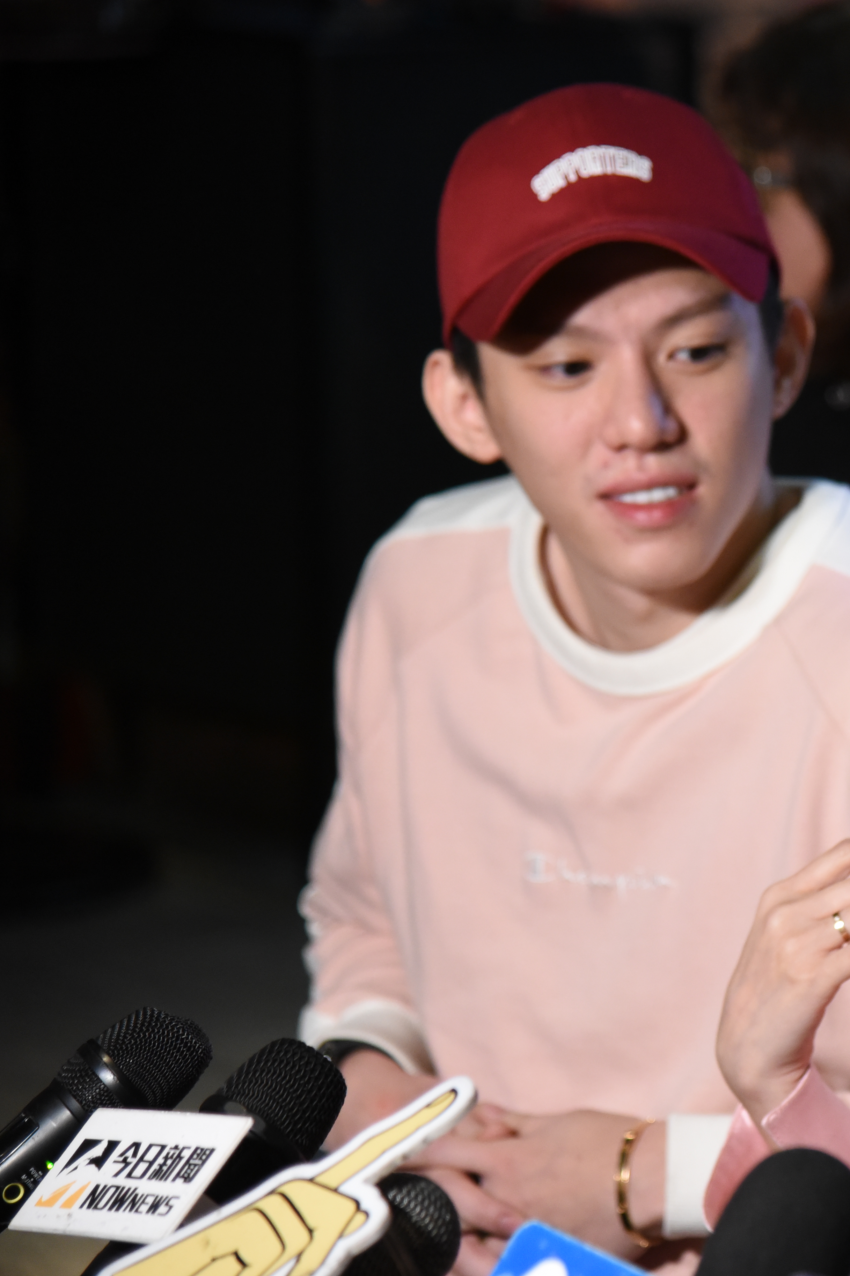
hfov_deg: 8.6
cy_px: 636
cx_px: 938
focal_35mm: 158
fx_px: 5596
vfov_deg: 13.0
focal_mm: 105
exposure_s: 1/90
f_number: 4
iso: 3200
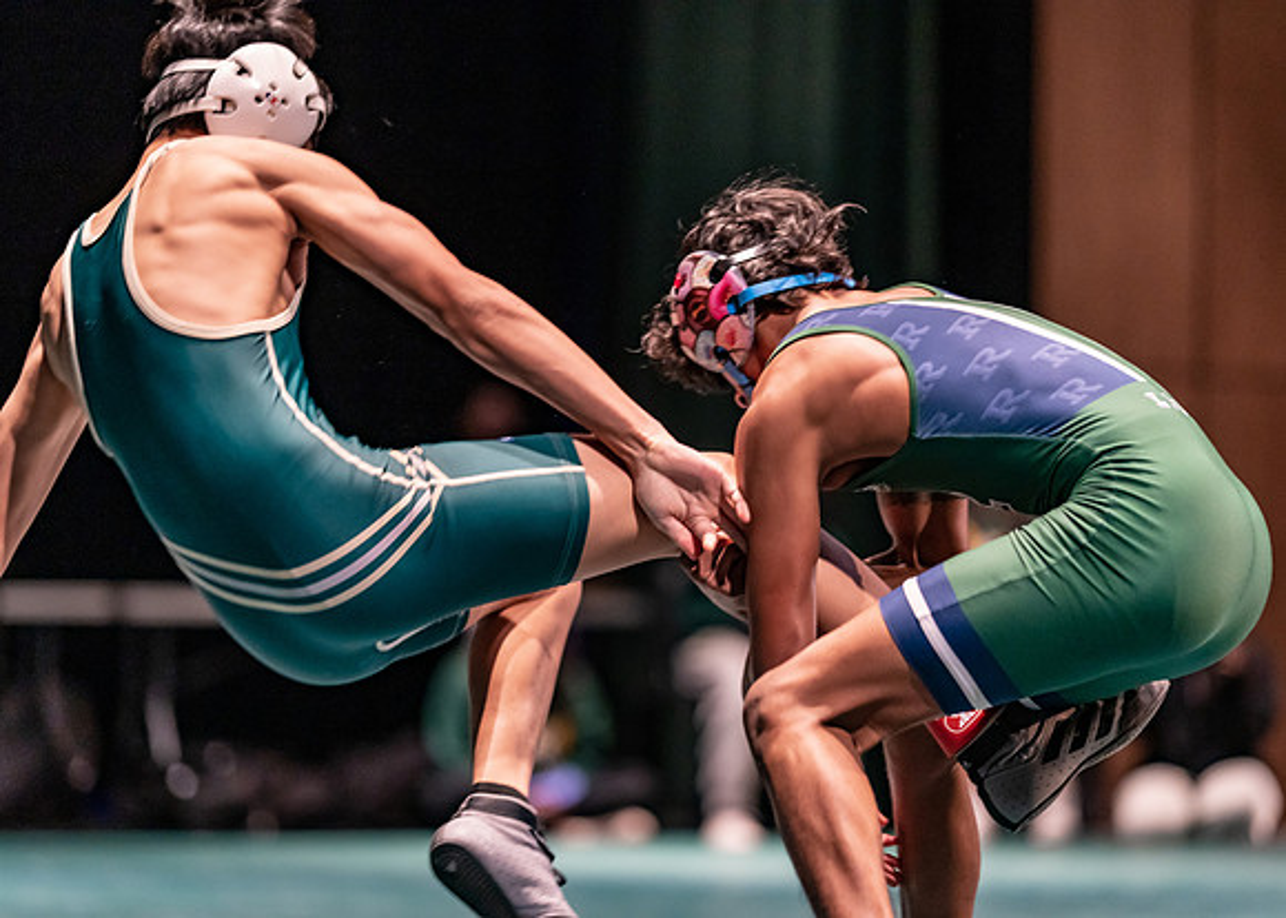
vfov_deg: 10.2
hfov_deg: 14.2
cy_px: 459
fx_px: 5165
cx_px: 643
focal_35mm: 141
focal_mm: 135
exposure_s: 1/400
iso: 2500
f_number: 1.8
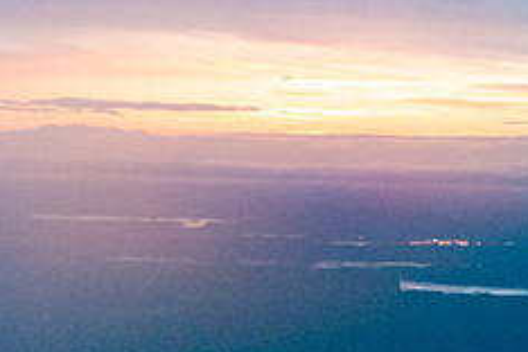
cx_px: 650
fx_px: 1584
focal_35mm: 108
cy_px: 184
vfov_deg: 12.7
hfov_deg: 17.9
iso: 6400
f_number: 4
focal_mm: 27
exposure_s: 1/1600
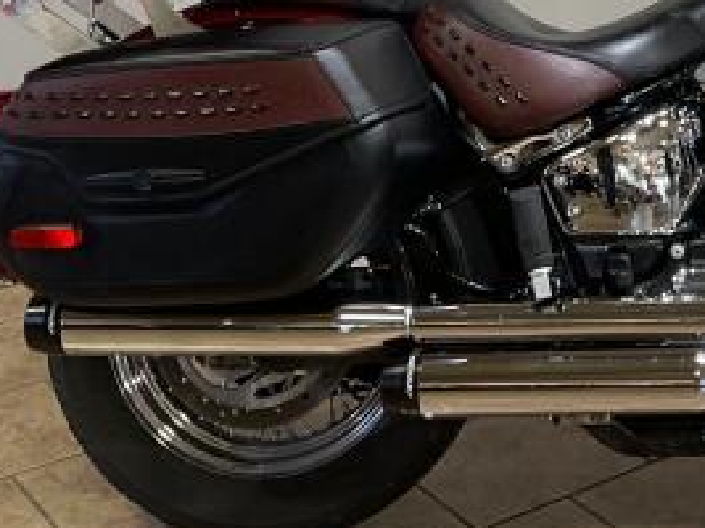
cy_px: -119
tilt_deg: -10.4
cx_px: 742
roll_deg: +1.0
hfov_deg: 21.5
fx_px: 1771
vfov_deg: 16.2
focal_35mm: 87
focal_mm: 3
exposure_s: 1/60
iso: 64
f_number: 1.8
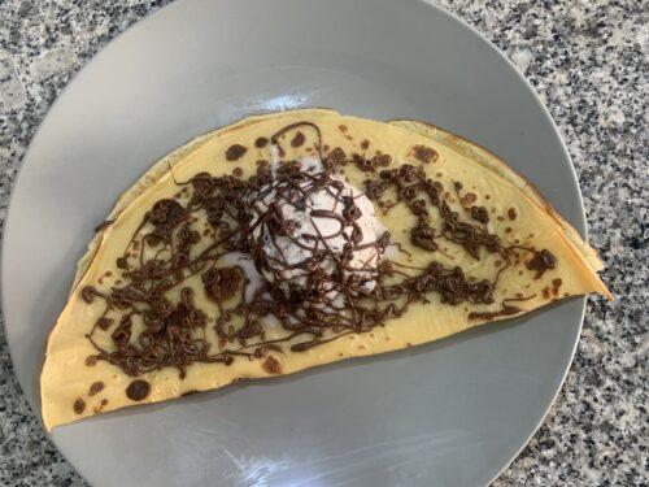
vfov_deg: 53.1
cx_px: 324
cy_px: 244
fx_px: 487
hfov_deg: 67.3
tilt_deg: -80.6
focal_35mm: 26
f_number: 1.8
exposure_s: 1/50
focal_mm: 4.25
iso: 160
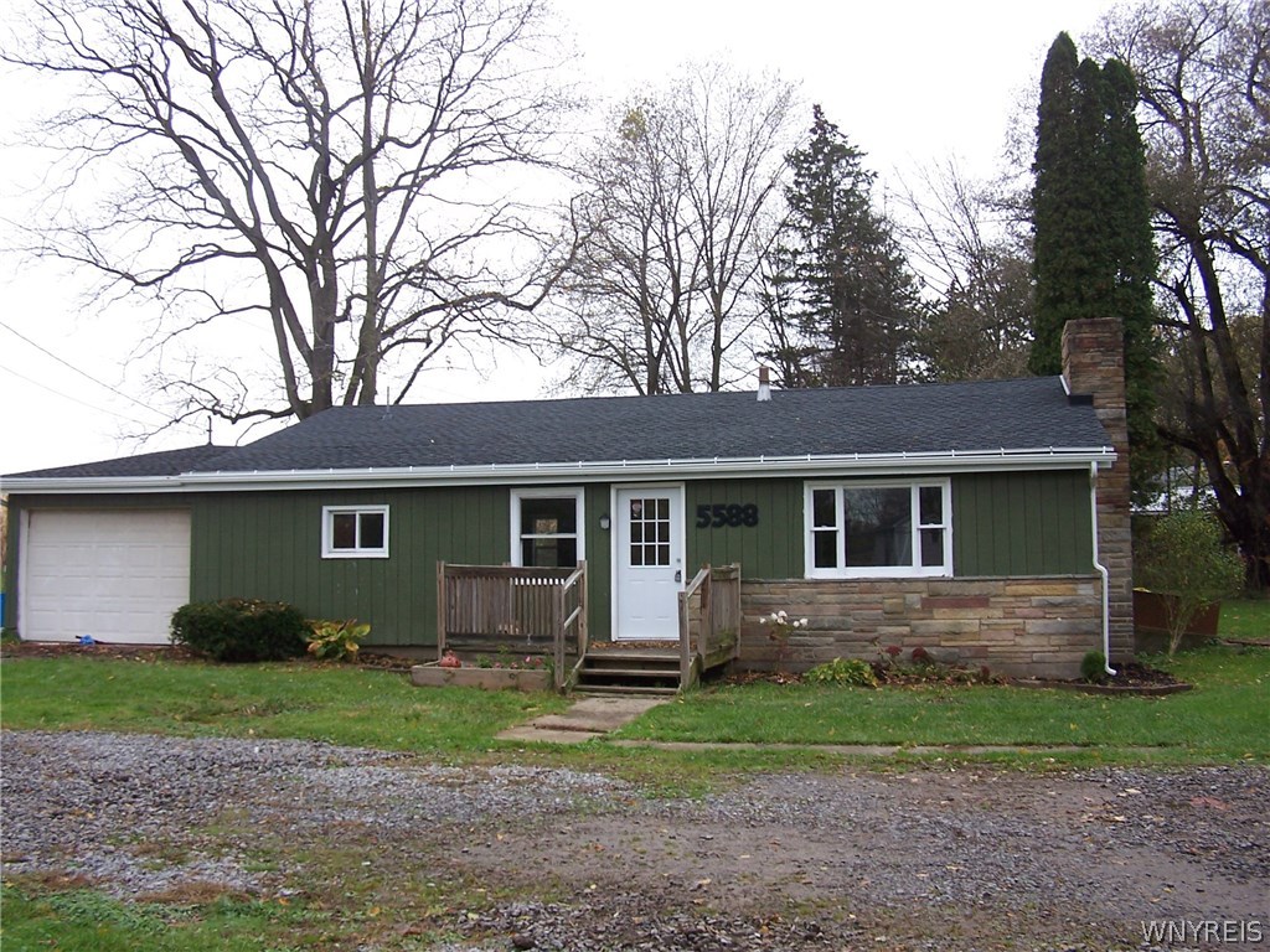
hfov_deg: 49.0
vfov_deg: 37.7
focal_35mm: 38
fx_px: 1394
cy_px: 476
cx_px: 635
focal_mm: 6.3
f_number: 2.8
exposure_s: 1/90
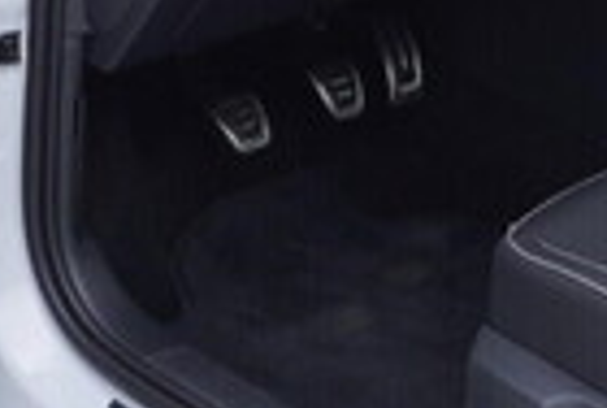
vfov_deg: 9.7
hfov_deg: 14.5
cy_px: -41
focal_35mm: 141
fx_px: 2382
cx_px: 143
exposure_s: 1/60
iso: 125
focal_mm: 24
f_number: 3.5
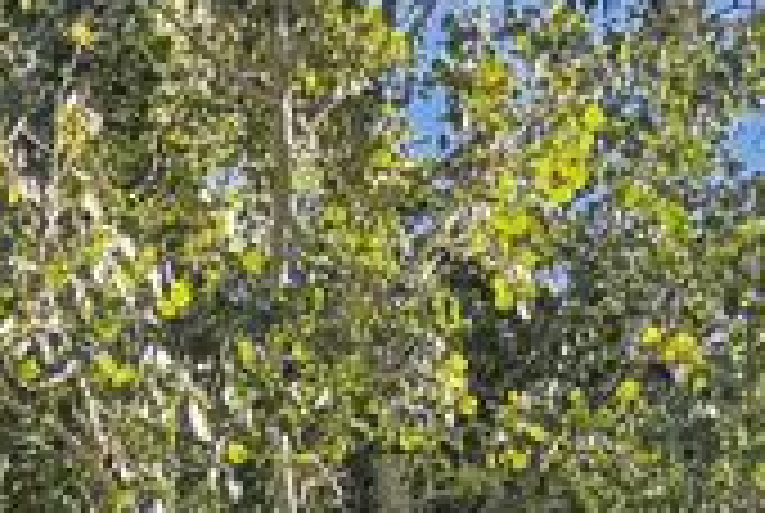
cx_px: -50
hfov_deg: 13.4
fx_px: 3193
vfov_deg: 7.8
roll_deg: +4.6
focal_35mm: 150
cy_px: 1616
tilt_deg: +5.4
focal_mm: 6.76
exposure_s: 1/172
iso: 80
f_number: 1.78
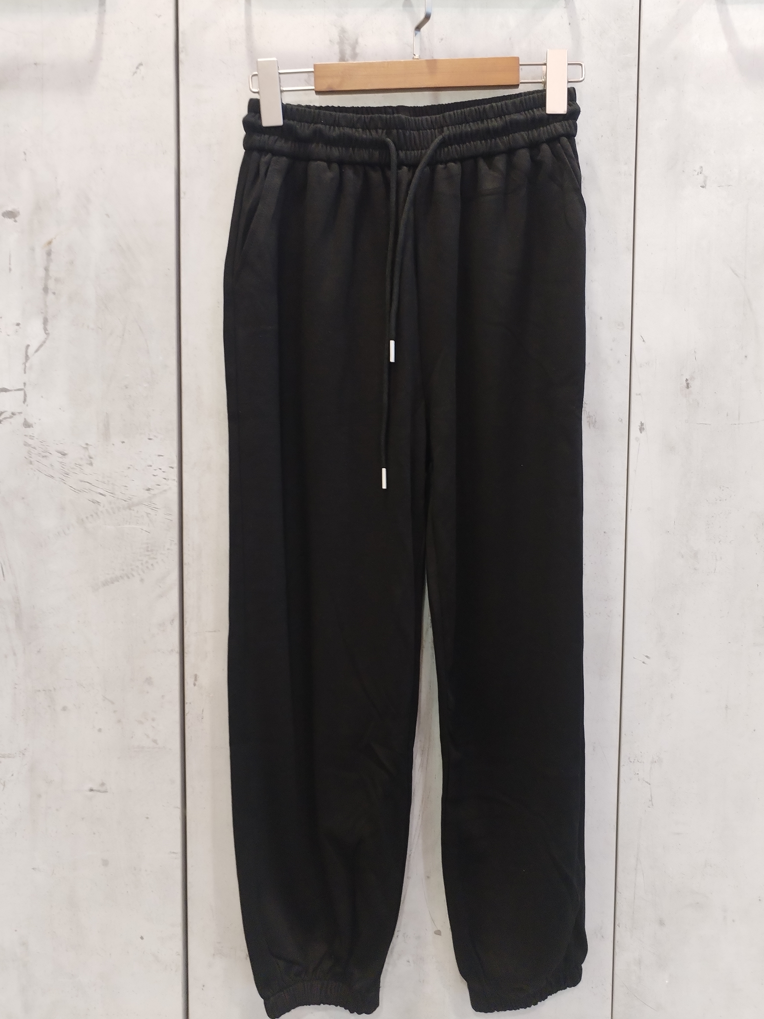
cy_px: 492
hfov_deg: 46.8
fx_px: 883
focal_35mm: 30
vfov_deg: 59.9
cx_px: 392
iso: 1156
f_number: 1.8
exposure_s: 1/25
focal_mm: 4.75
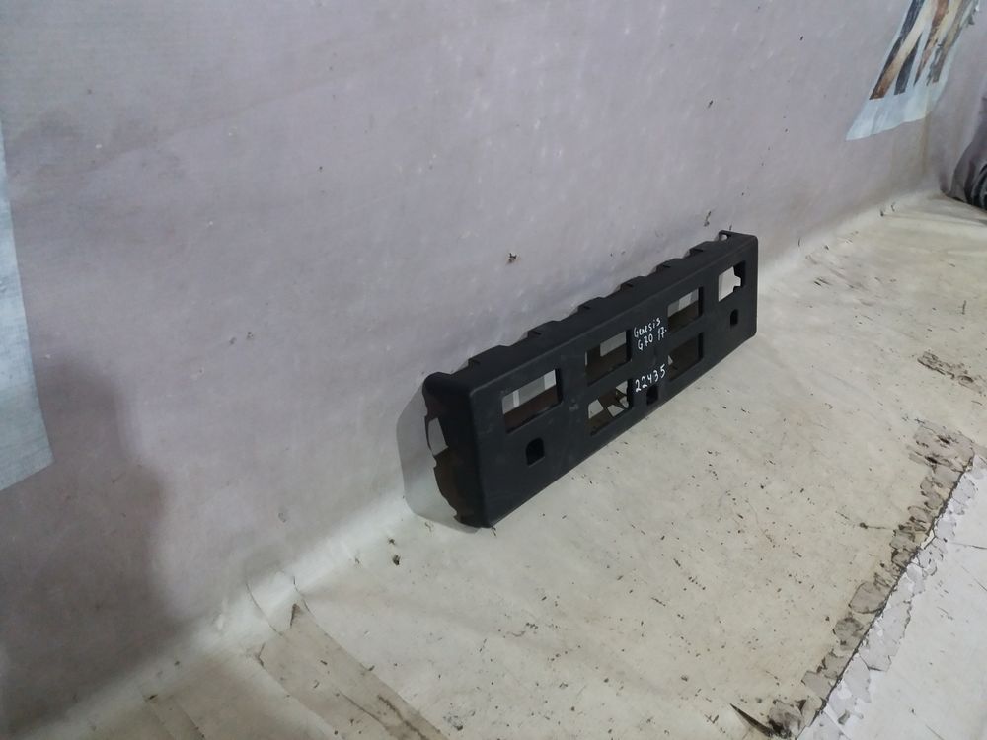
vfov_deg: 49.7
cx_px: 494
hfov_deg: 63.4
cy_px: 370
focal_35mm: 28
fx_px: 798
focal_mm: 3.7
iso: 160
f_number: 1.9
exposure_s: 1/33
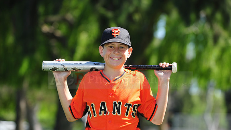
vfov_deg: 7.0
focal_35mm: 174
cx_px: 115
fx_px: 1066
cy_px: 77
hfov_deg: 12.4
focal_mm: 165
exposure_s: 1/640
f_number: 4.5
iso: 200
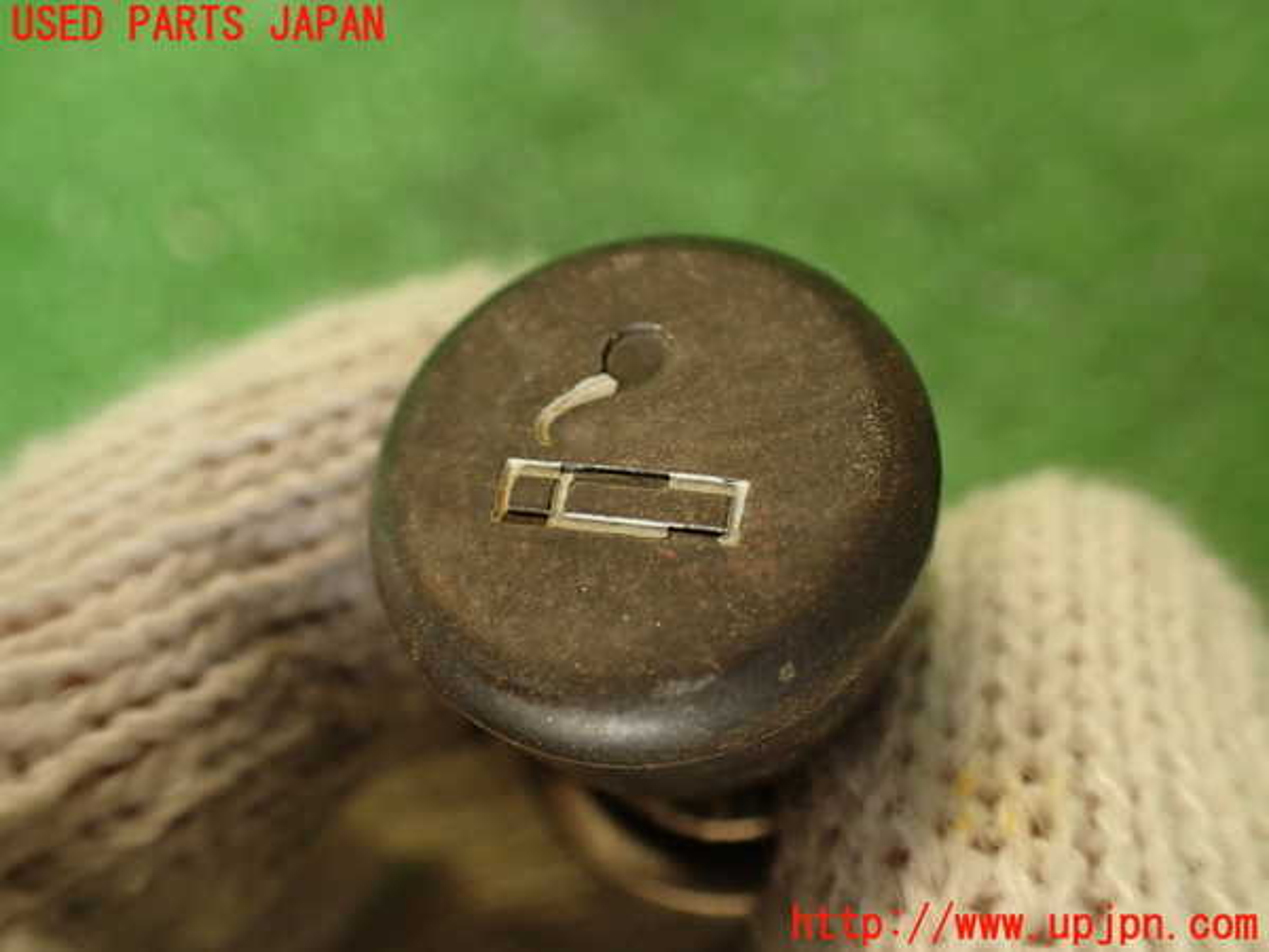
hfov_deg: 56.8
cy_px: 476
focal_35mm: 32
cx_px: 634
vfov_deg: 44.2
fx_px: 1173
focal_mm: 5.79
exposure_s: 1/50
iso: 200
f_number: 2.4
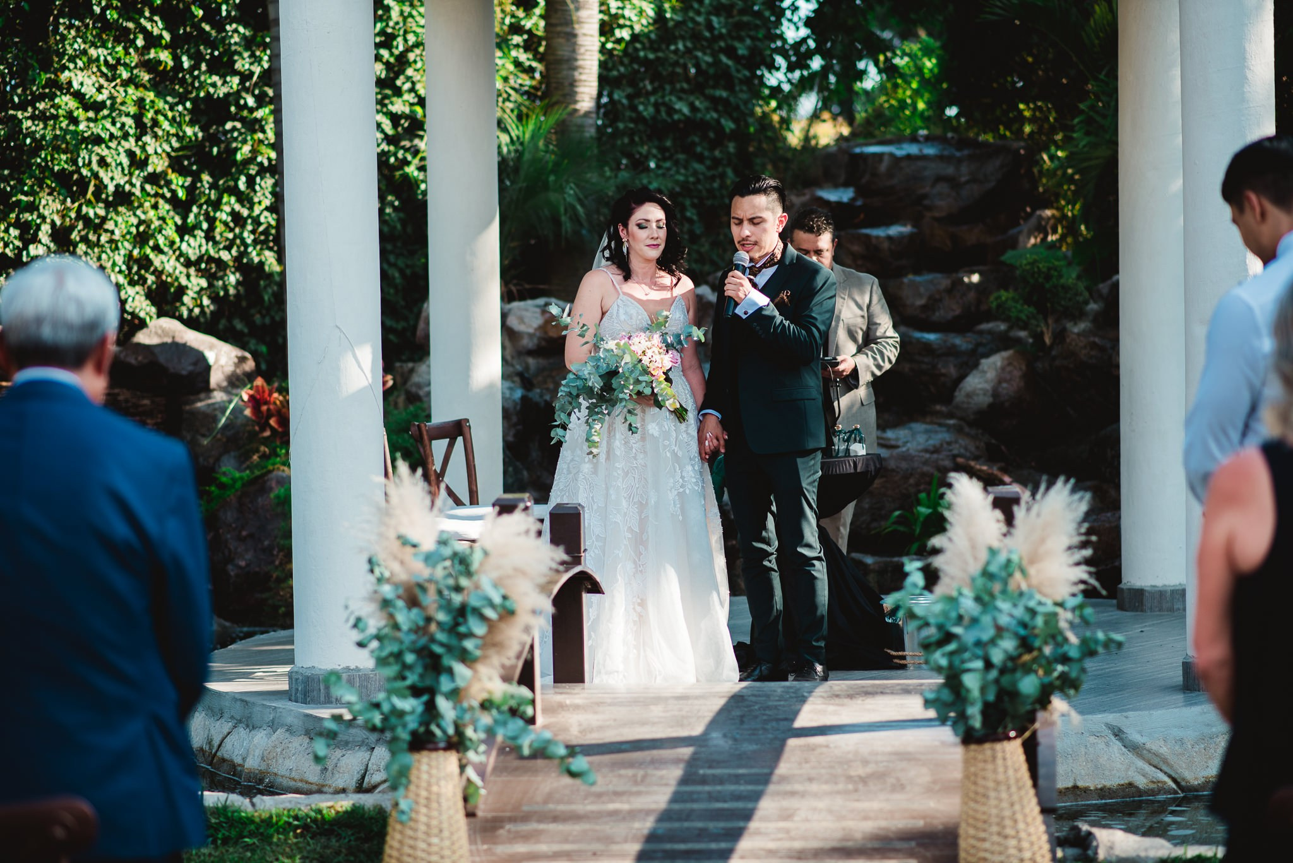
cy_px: 432
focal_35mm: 85
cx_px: 646
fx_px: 3054
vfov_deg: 16.1
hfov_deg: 23.9
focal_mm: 85
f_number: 2.5
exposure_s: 1/800
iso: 80
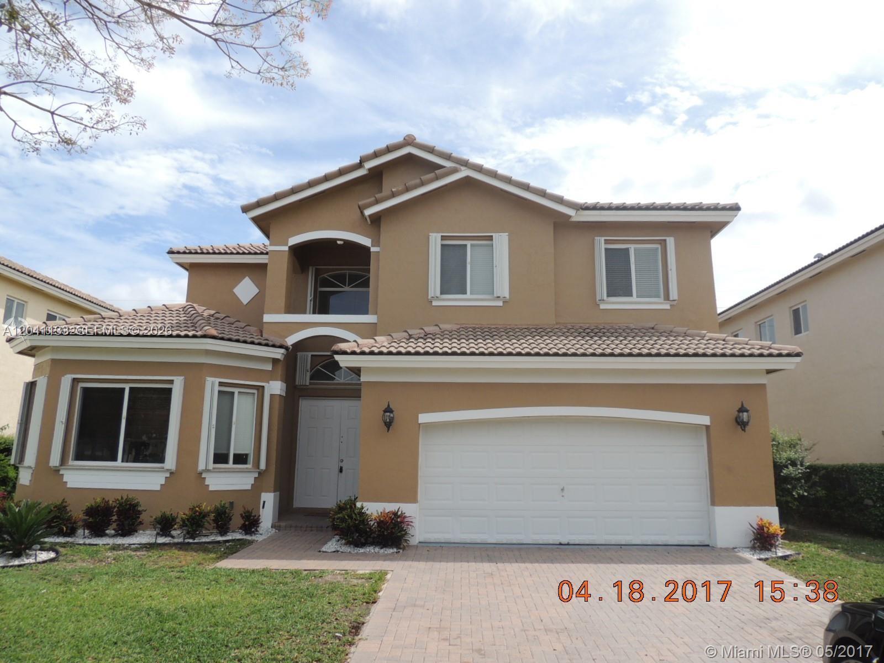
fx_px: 613
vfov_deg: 56.8
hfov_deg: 71.6
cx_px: 442
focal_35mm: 24
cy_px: 332
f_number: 3
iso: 100
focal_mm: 4.3
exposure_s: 1/1250
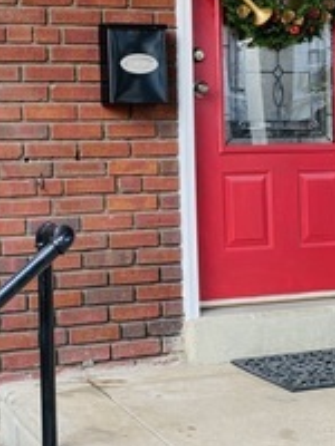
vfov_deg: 29.7
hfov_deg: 22.4
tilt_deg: -0.3
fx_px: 839
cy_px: 165
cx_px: 82
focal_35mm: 65
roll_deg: +2.8
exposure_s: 1/154
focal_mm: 4.25
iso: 32
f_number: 1.8
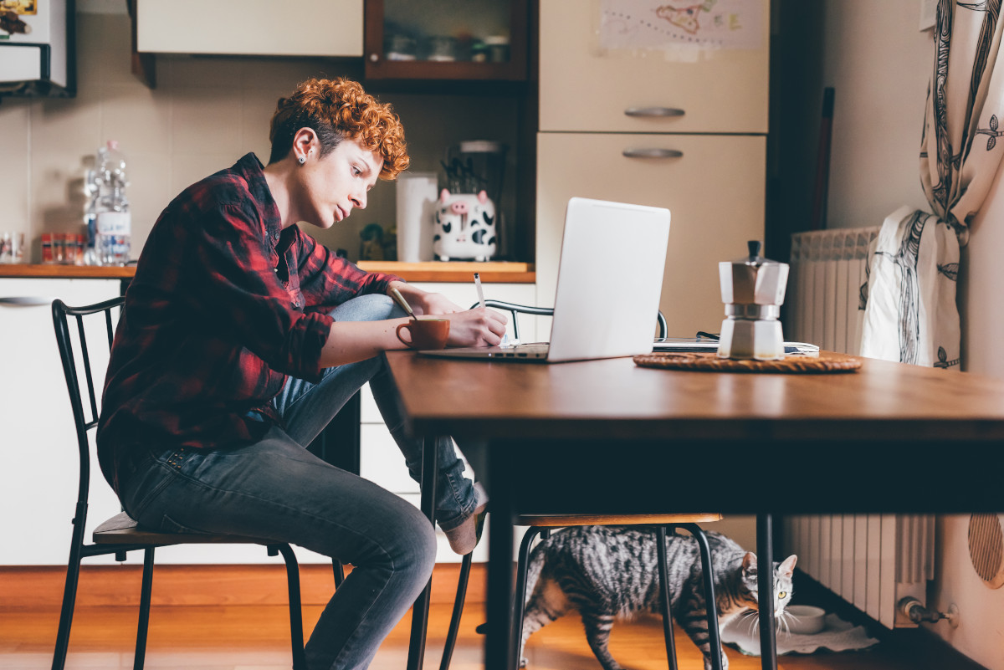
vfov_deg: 27.0
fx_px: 1395
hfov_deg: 39.6
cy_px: 335
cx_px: 502
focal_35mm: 50
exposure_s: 1/320
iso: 1000
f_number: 2.8
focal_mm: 50
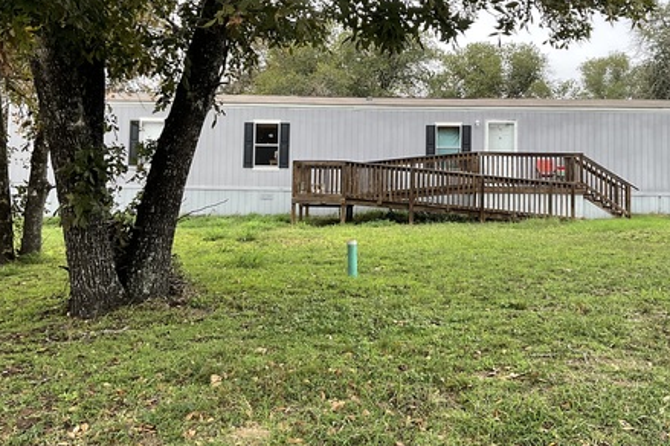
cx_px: 412
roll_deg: -0.8
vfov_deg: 30.3
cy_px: 150
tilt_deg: +3.4
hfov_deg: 44.2
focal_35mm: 44
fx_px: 818
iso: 25
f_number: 1.8
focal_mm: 3
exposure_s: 1/122
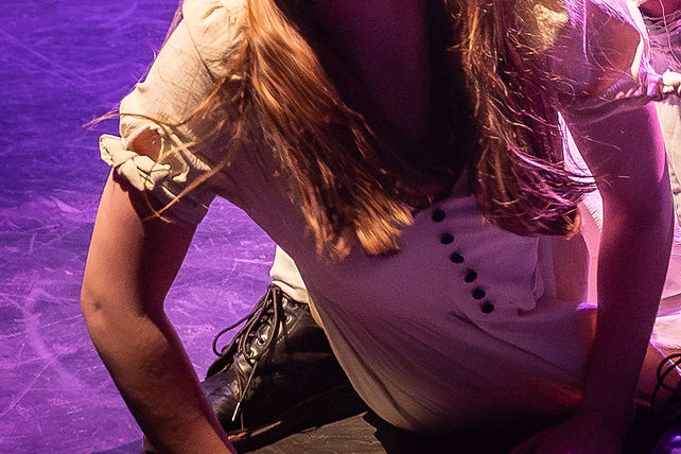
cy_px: -391
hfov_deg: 14.3
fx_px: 2686
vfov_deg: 9.2
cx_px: 573
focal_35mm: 142
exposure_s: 1/320
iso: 800
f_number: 2.8
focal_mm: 24
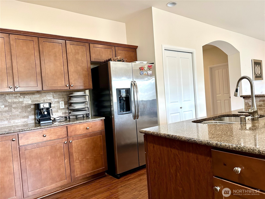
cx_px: 132
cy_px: 100
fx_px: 184
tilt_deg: -0.5
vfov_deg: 56.8
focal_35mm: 24
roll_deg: +4.3
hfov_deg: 71.6
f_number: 1.78
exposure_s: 1/60
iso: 320
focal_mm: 6.86
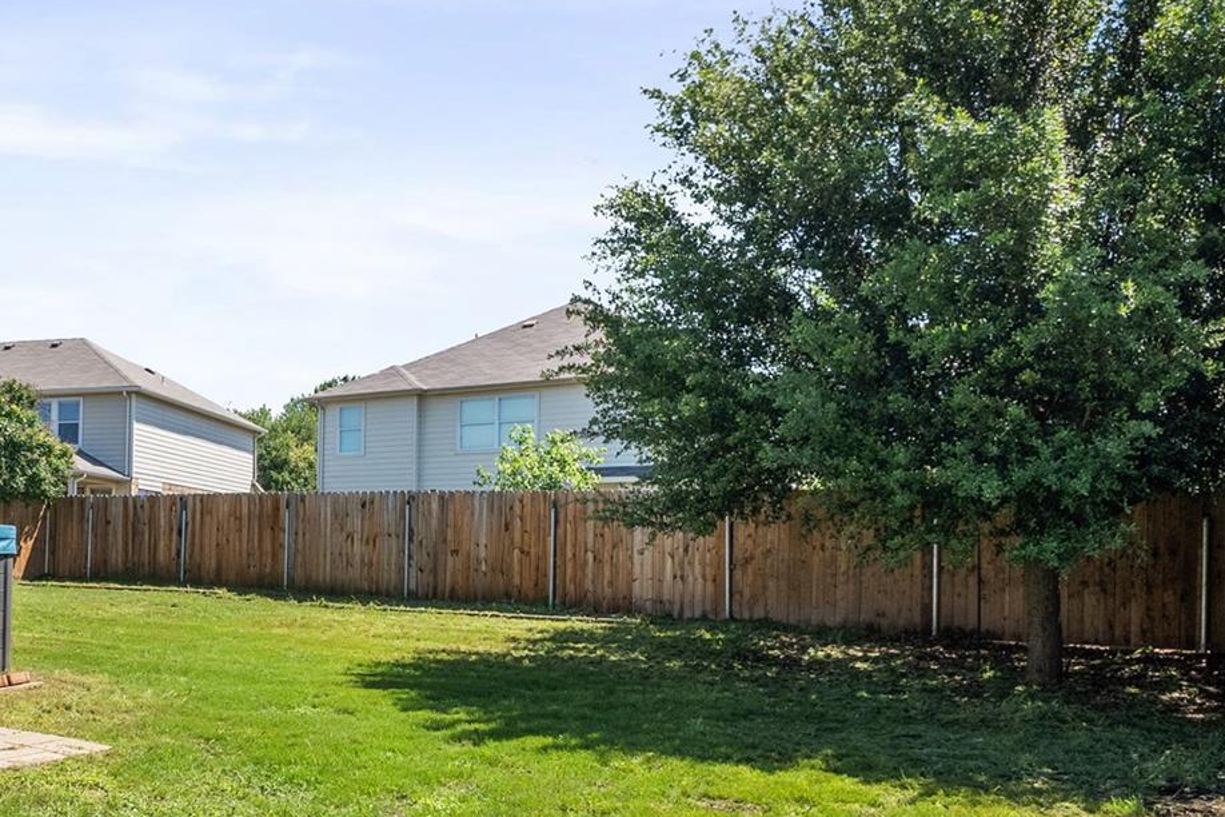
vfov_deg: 43.3
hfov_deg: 56.4
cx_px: 214
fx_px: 1025
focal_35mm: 30
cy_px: 480
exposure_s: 1/4000
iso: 640
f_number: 2.8
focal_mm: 9
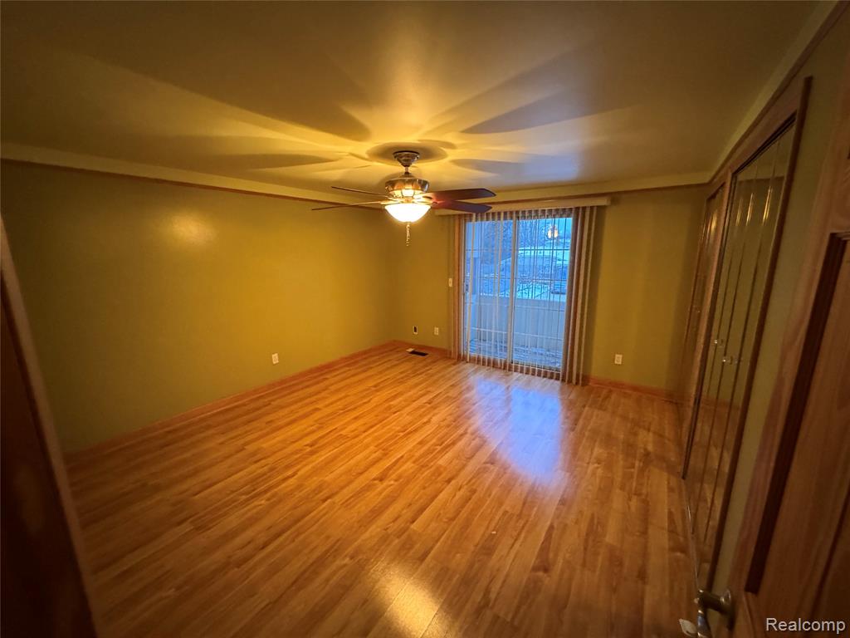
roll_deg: +0.6
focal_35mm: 14
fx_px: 344
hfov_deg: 102.1
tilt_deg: -11.9
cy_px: 319
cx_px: 425
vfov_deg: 85.7
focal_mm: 2.22
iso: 1250
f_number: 2.2
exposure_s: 1/60
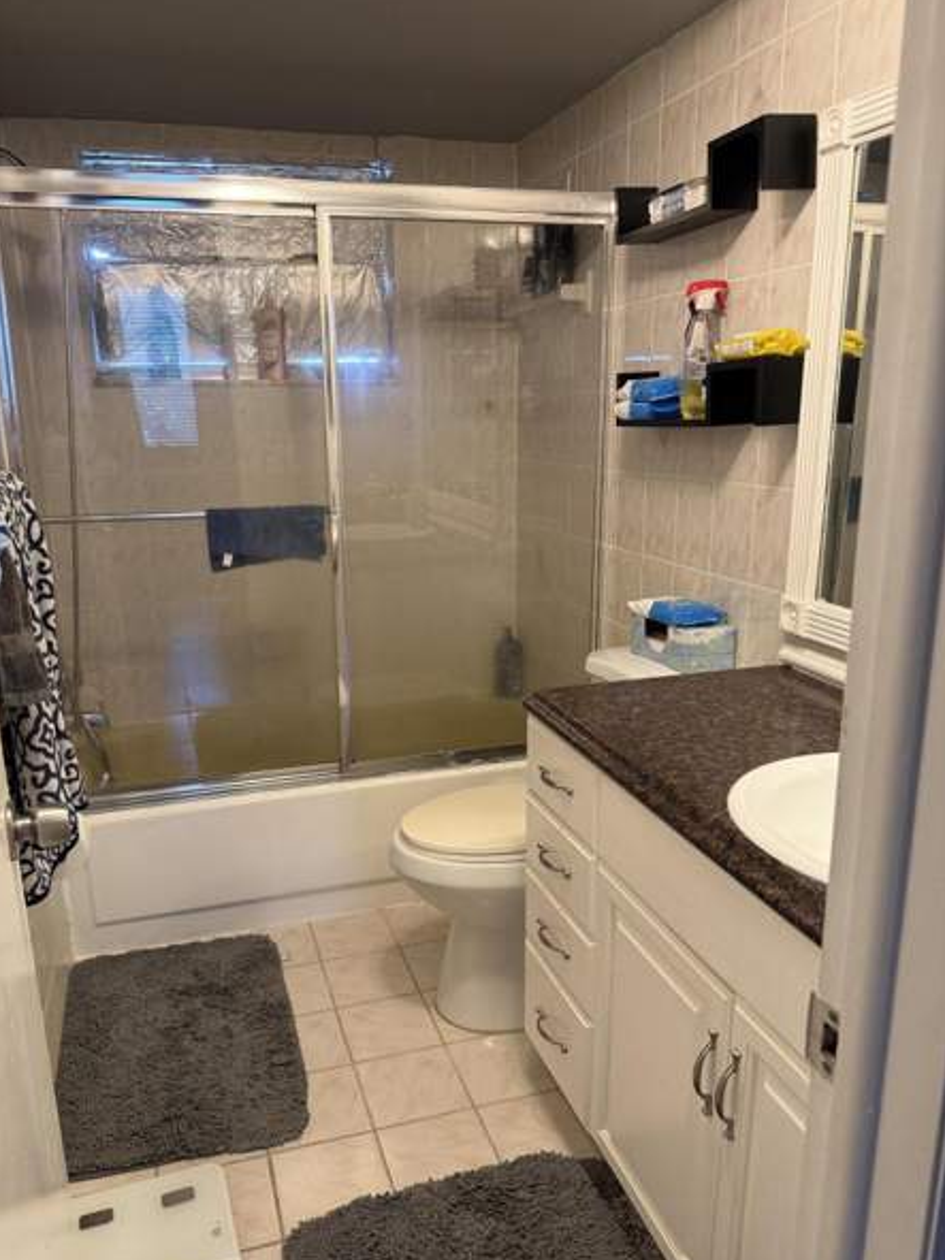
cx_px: 437
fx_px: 947
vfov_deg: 67.2
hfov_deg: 53.0
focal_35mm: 26
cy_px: 669
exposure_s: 1/60
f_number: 1.78
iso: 250
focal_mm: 6.76
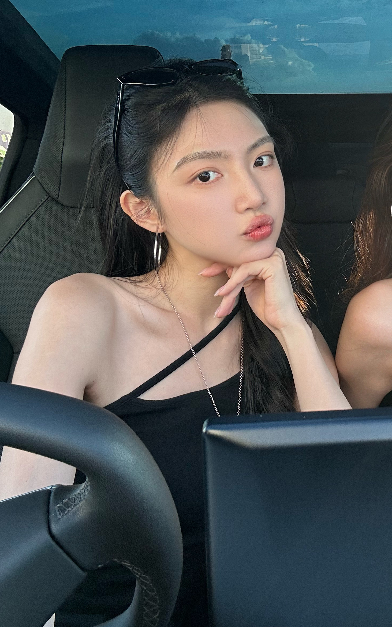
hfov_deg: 29.6
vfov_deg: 45.8
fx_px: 718
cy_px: 167
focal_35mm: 42
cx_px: 331
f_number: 1.9
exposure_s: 1/121
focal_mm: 2.69
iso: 32
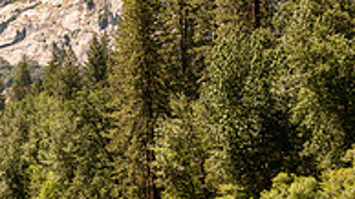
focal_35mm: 158
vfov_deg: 7.7
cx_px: 168
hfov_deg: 13.6
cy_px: 16
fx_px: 1487
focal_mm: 23.95
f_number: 3.5
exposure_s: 1/500
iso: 100
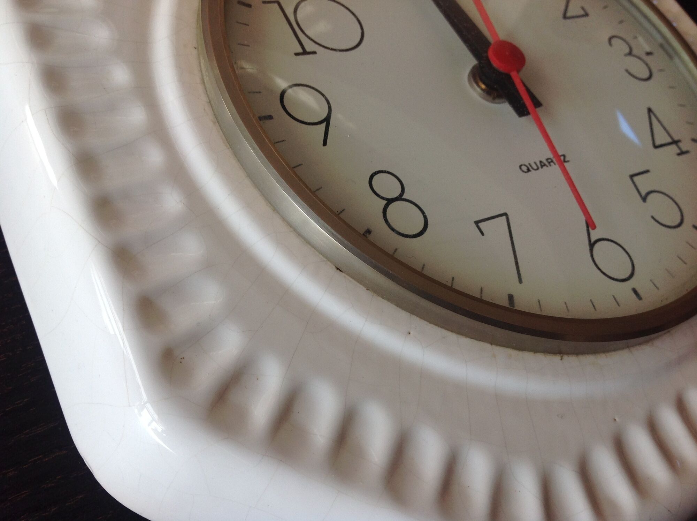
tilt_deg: -54.9
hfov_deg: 52.7
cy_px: 260
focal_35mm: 35
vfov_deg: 40.6
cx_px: 348
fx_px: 704
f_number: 2.4
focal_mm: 4.28
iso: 50
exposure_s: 1/222
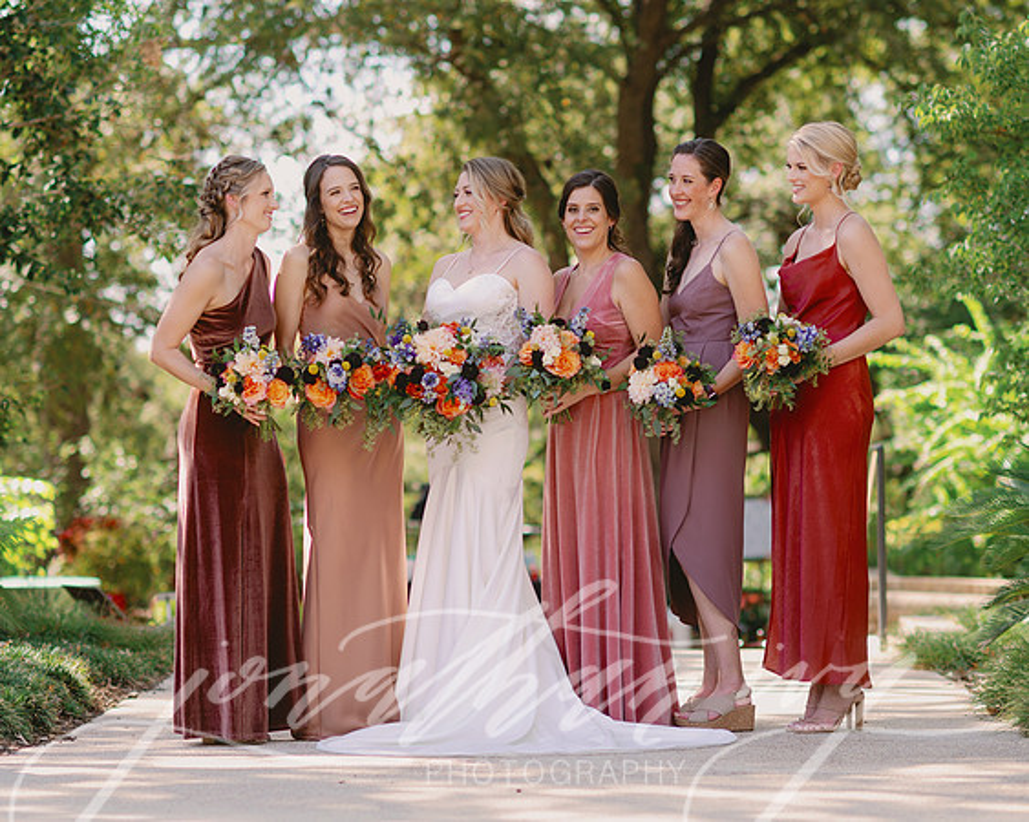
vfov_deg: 12.6
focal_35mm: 122
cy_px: 335
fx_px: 3714
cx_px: 500
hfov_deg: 15.8
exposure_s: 1/640
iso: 100
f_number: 2.2
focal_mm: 85
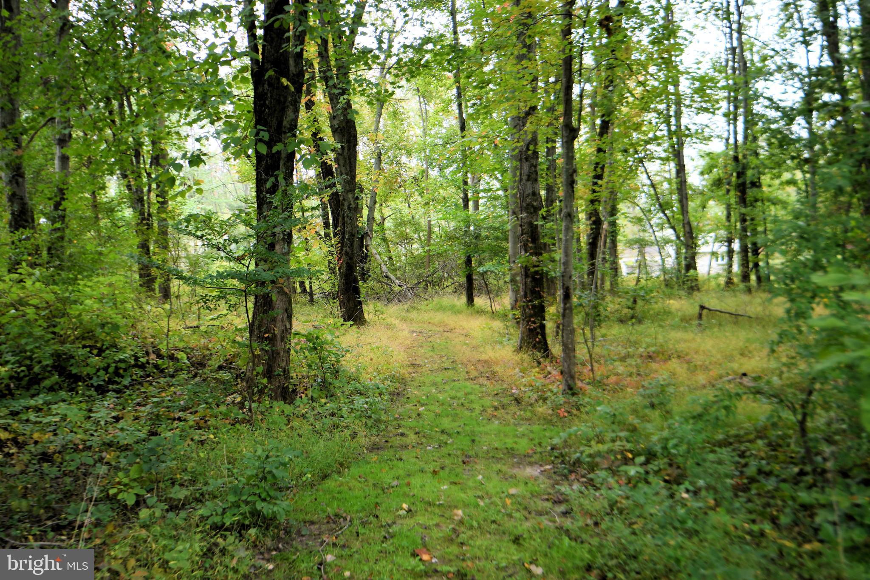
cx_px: 435
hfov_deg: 60.3
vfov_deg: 42.3
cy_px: 290
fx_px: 749
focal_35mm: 31
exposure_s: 1/30
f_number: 4.5
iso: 250
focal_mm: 21
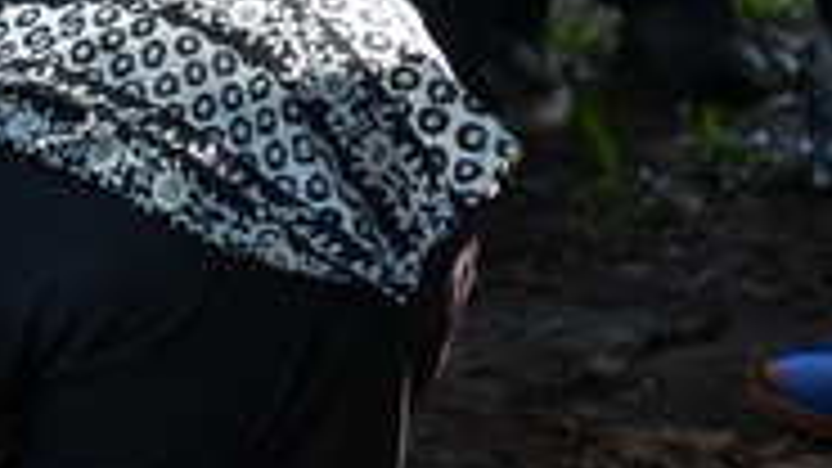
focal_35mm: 217
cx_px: -625
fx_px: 4787
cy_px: -374
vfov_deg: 5.5
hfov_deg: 9.5
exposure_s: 1/125
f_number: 4
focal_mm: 32
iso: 250
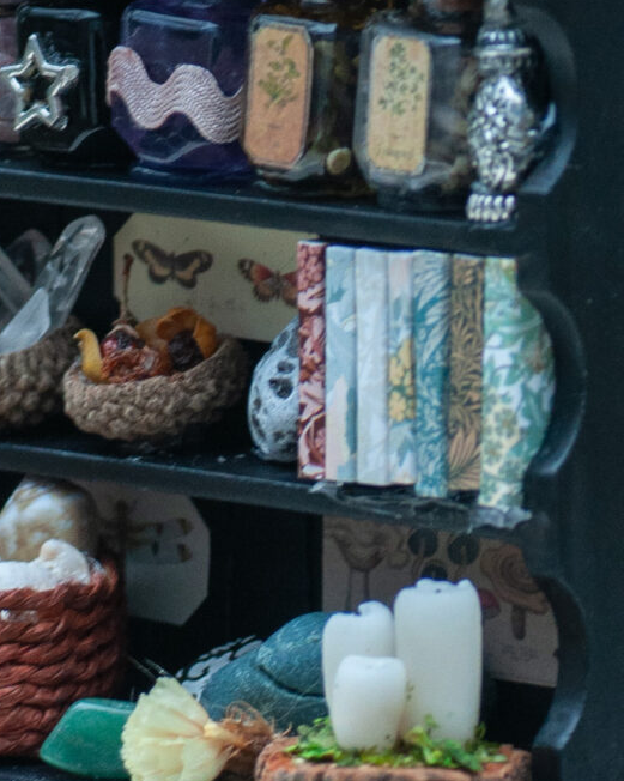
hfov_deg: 3.1
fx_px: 11481
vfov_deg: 3.9
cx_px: 224
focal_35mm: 497
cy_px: 347
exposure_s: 1/60
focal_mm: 90
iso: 250
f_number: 7.1
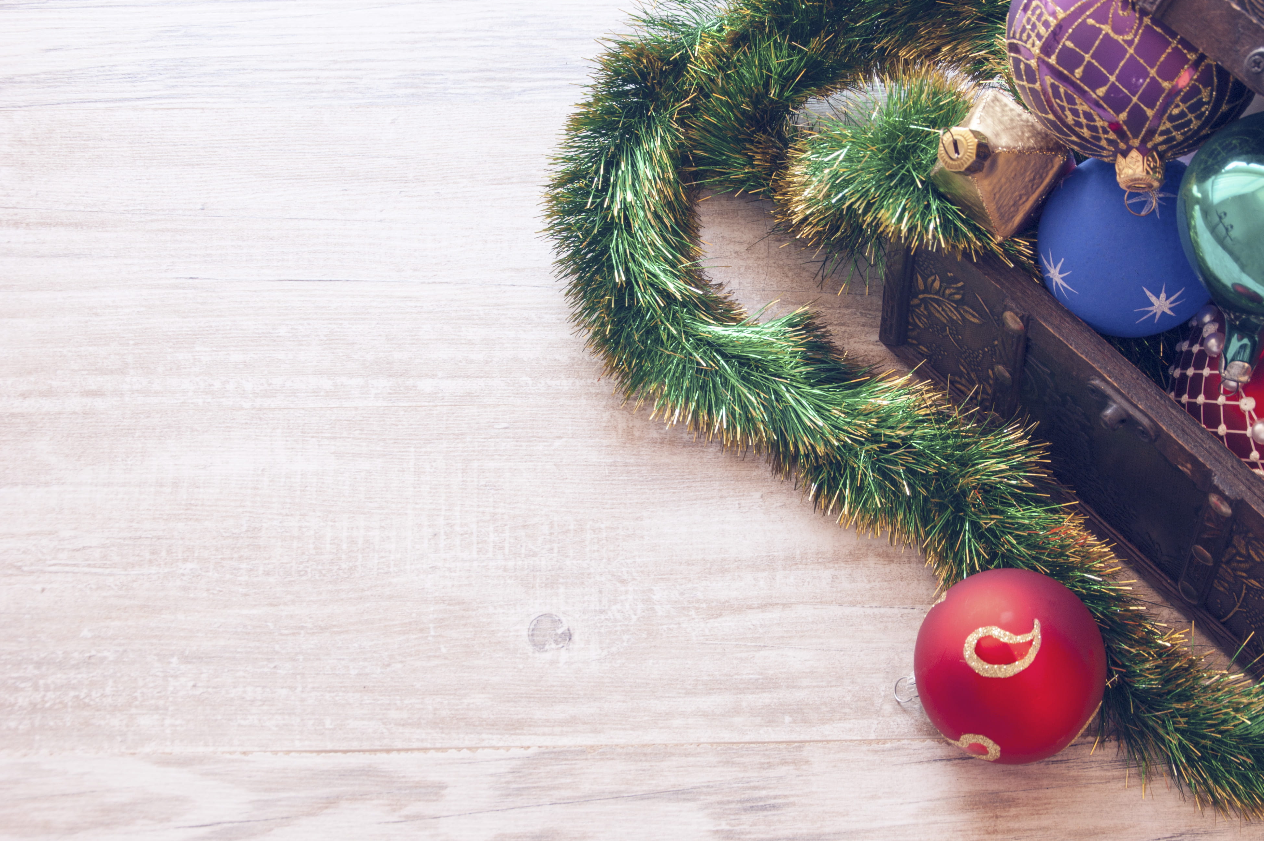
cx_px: 737
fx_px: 2491
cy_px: 420
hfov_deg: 28.4
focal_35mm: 71
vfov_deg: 19.2
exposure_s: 1
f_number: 8
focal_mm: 40
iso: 100
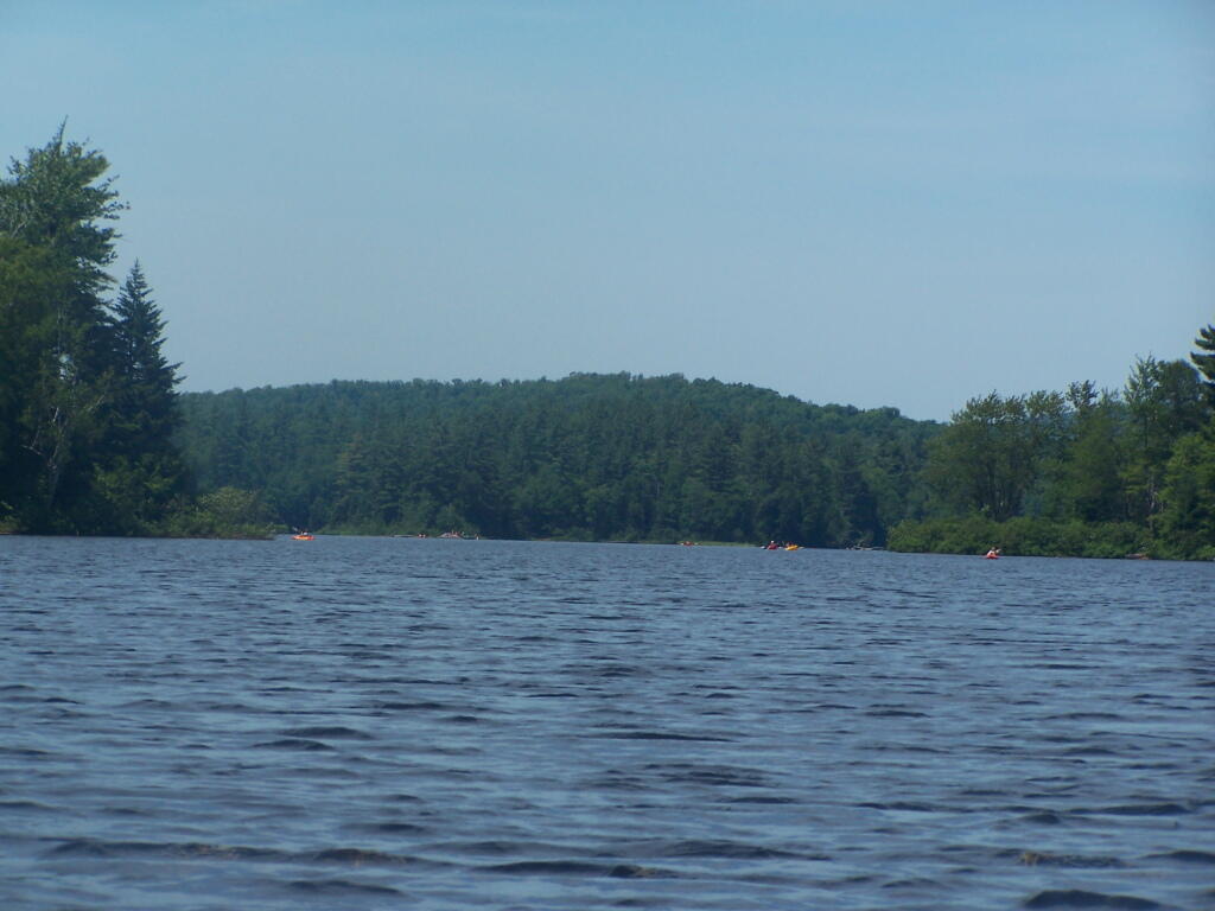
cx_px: 608
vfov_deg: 9.3
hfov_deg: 12.4
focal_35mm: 159
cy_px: 456
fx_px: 5581
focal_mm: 26.4
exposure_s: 1/1000
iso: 80
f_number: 4.5
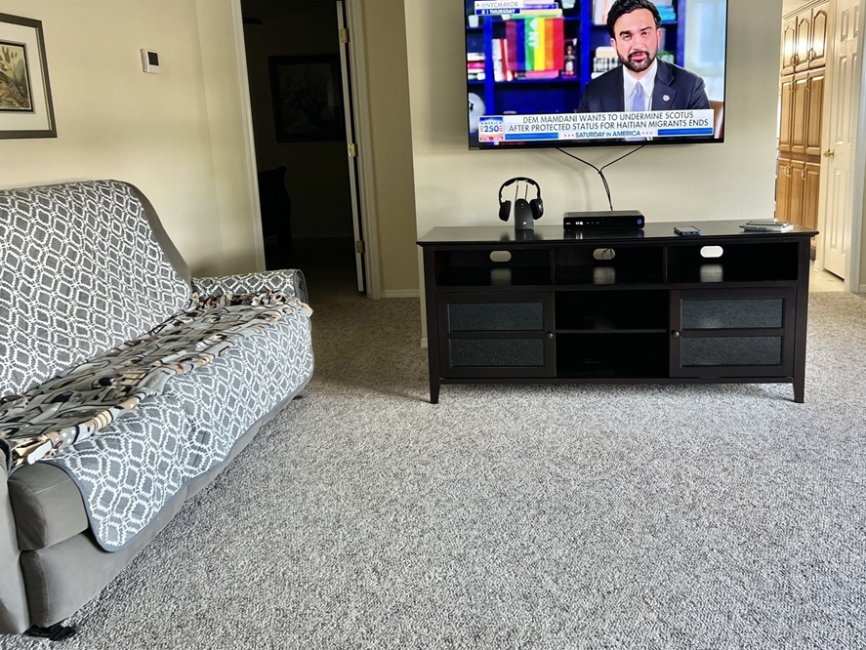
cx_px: 496
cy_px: 276
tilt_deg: -12.1
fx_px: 751
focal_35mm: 30
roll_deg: +2.5
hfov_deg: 59.7
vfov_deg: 46.7
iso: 125
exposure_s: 1/60
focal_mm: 5.7
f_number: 1.5
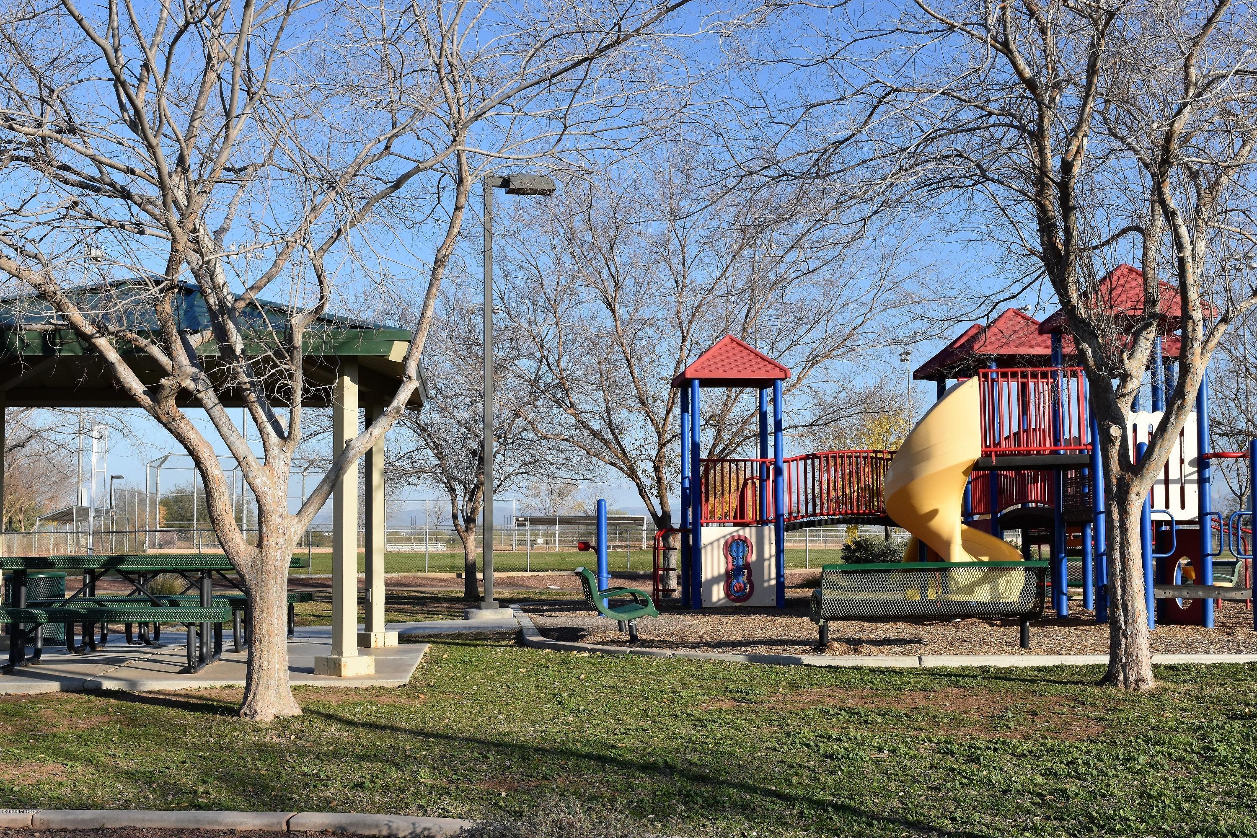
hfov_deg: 41.1
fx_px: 1676
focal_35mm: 48
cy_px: 419
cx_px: 628
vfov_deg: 28.1
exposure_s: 1/800
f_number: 14
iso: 800
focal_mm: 32
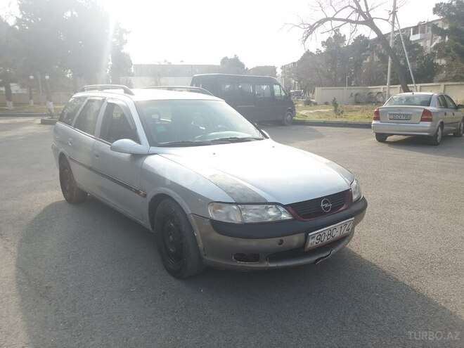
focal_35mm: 28
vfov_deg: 49.7
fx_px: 375
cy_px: 174
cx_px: 232
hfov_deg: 63.4
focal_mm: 3.7
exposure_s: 1/637
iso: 64
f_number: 1.9
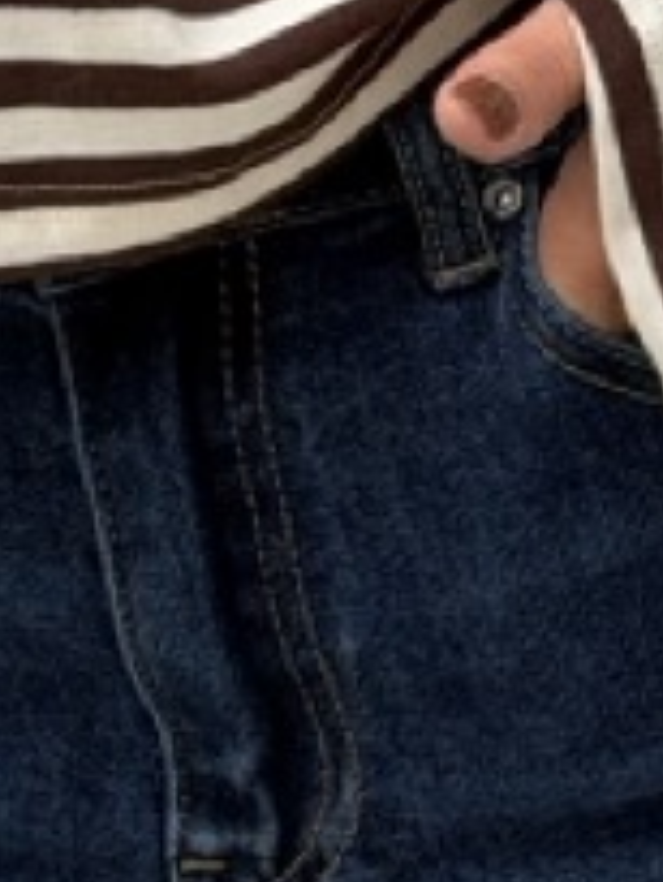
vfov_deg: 6.5
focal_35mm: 300
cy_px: -340
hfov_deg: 5.0
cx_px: 319
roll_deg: -0.2
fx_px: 7653
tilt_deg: -0.9
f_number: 1.78
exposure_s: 1/60
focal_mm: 6.76
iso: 100
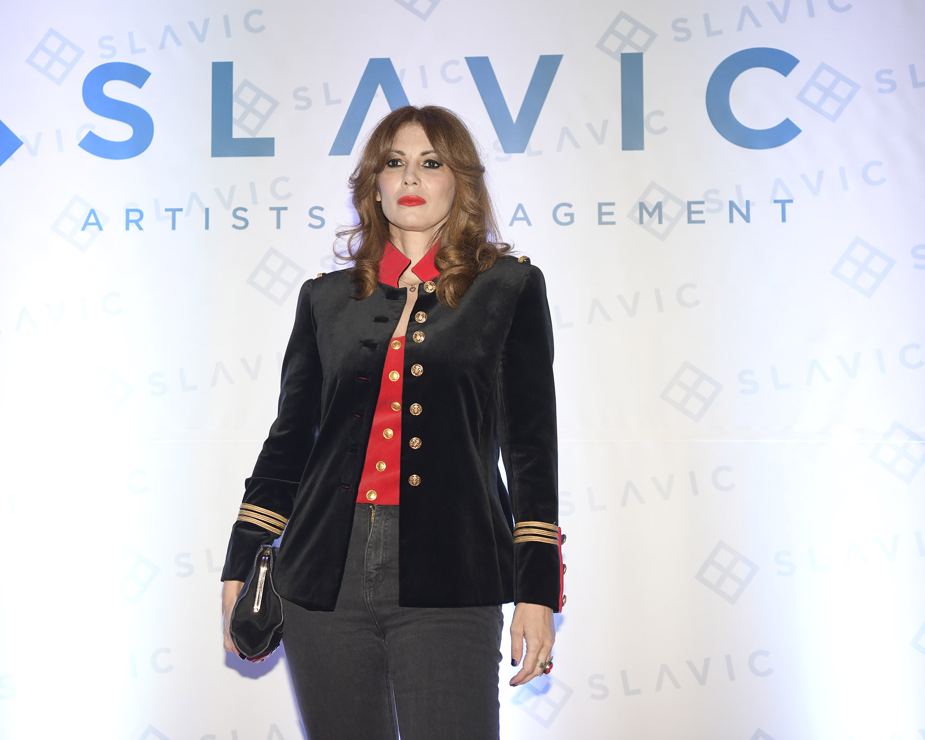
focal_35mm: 57
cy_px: 370
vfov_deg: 26.7
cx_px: 381
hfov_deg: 32.9
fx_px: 1561
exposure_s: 1/200
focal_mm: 50
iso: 1250
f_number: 4
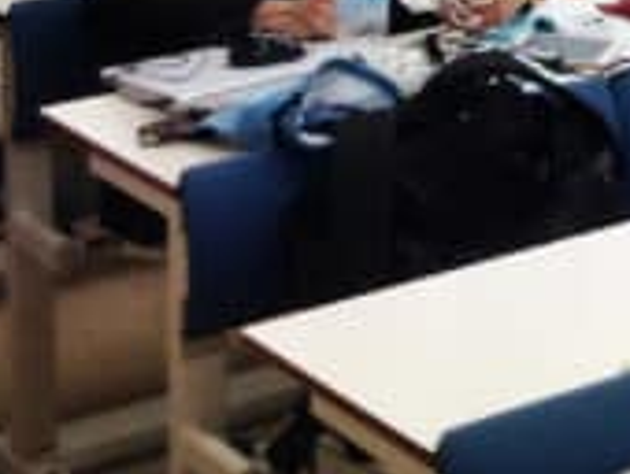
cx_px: 1019
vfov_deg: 9.5
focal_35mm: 149
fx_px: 2716
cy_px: -352
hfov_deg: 12.4
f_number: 2.4
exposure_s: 1/60
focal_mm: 4.12
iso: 64
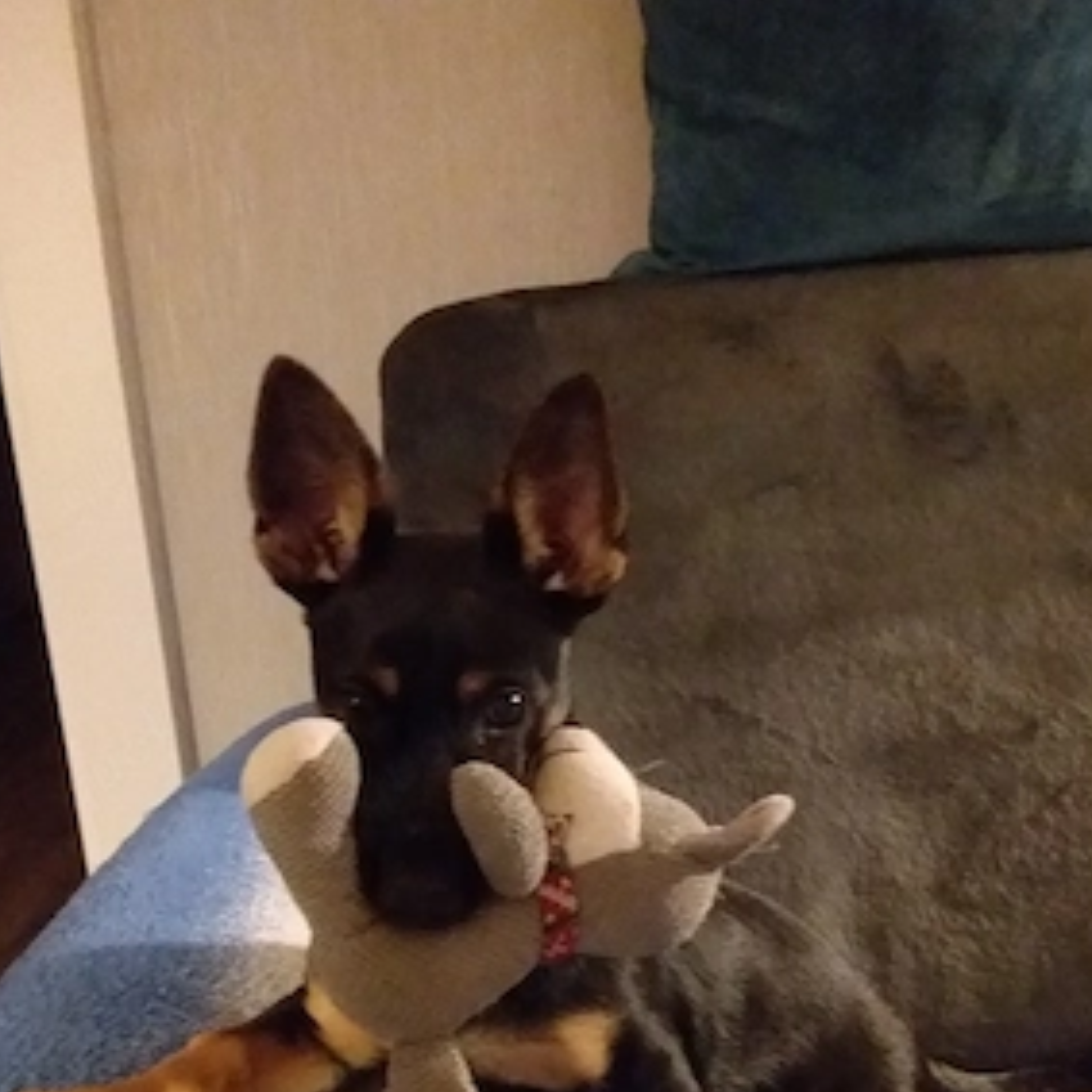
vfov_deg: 46.1
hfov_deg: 47.2
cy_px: 768
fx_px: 1249
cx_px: 548
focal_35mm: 35
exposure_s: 1/17
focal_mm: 2.91
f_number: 1.9
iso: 1000
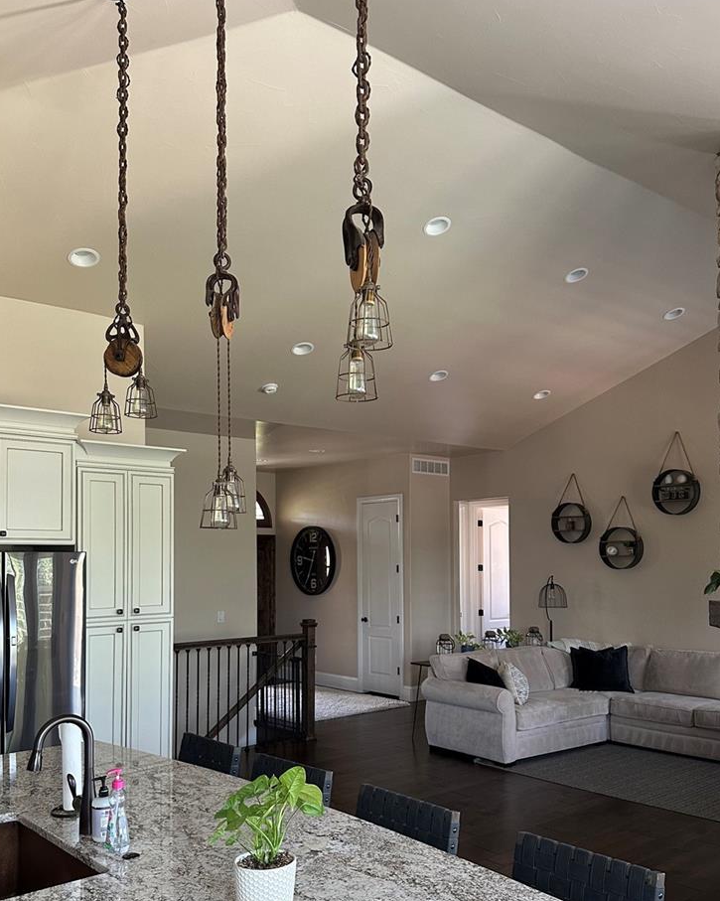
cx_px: 374
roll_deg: -0.4
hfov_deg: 47.1
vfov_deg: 56.8
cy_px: 538
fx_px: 826
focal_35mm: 31
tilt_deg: +2.7
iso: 250
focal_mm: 6.86
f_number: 1.78
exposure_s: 1/61
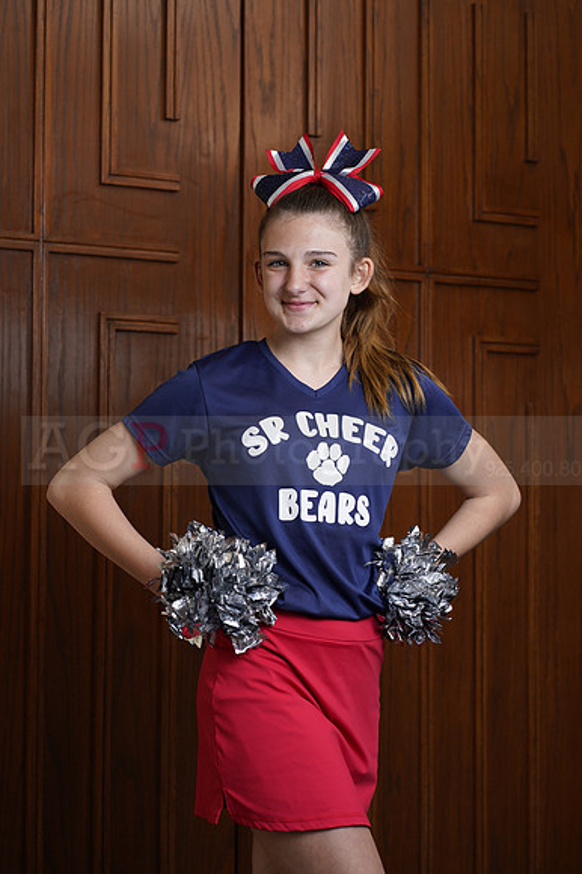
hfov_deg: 16.1
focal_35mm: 85
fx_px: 2064
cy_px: 437
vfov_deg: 23.9
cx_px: 291
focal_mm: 85
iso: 200
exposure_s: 1/250
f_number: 5.6
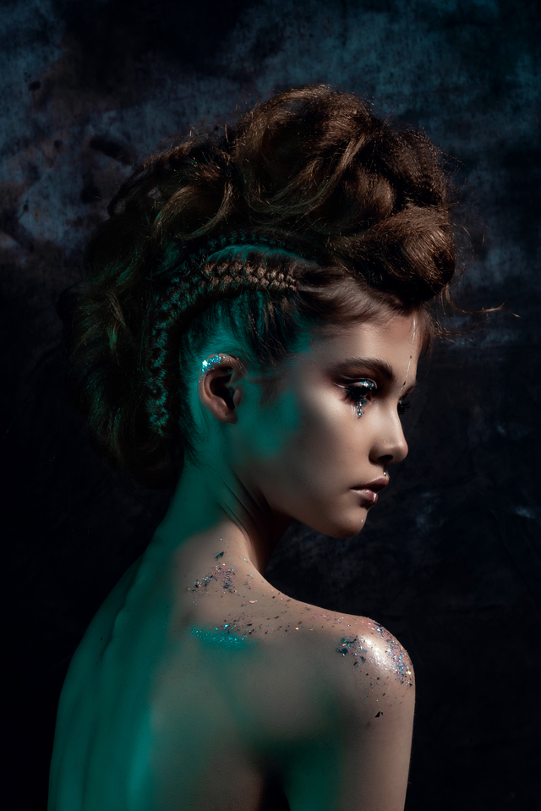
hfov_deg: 27.0
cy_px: 406
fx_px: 1126
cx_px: 270
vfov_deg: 39.6
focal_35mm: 50
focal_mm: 50
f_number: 16
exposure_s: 1/160
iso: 100
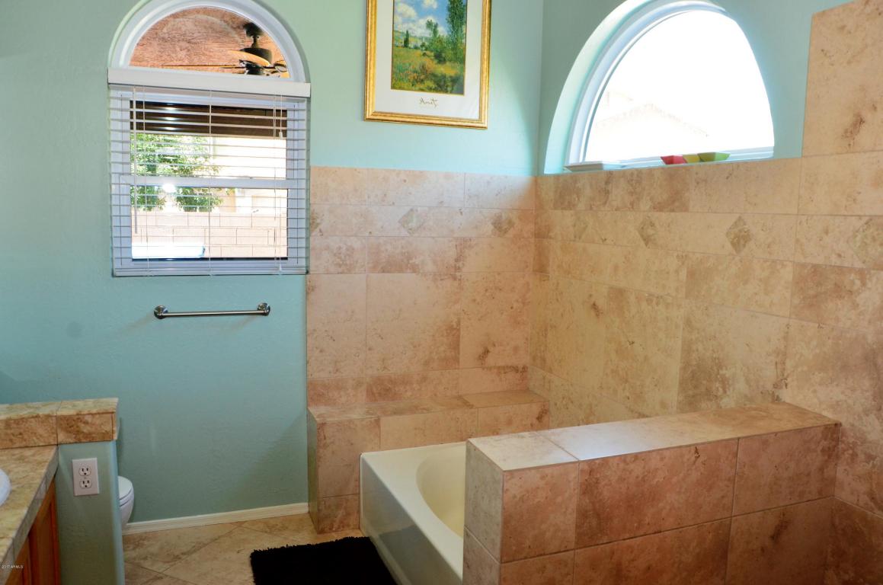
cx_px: 442
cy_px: 292
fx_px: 661
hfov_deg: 67.5
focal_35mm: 27
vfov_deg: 47.7
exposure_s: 1/30
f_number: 7.1
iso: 800
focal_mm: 18
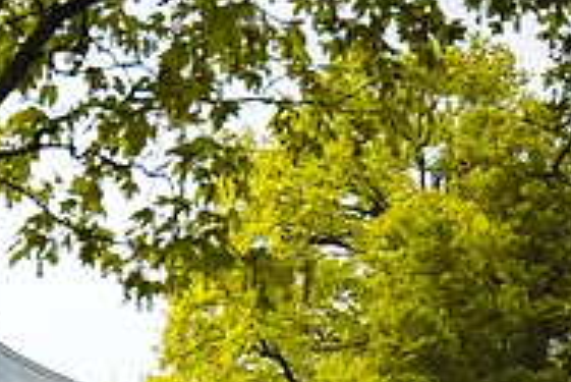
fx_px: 4556
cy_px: 504
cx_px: -489
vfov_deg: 4.8
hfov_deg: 7.0
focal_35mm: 287
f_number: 10
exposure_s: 1/125
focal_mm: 70
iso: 100
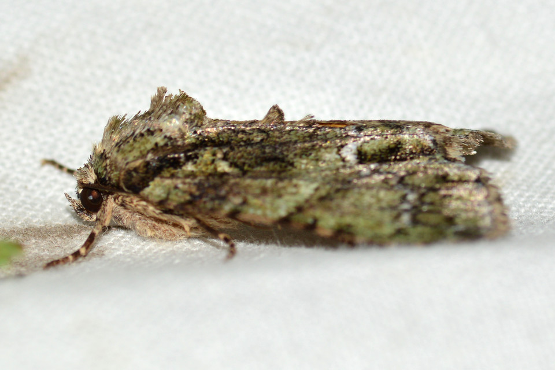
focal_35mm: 150
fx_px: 2312
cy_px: 185
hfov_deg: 13.7
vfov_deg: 9.1
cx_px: 278
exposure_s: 1/200
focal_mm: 100
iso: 100
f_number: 13
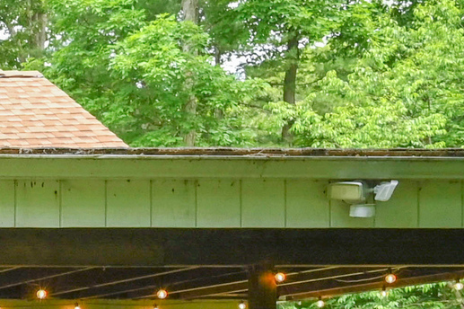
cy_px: 456
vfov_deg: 13.6
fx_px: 1224
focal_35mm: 95
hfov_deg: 15.0
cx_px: -589
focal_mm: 16
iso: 800
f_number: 8
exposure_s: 1/200
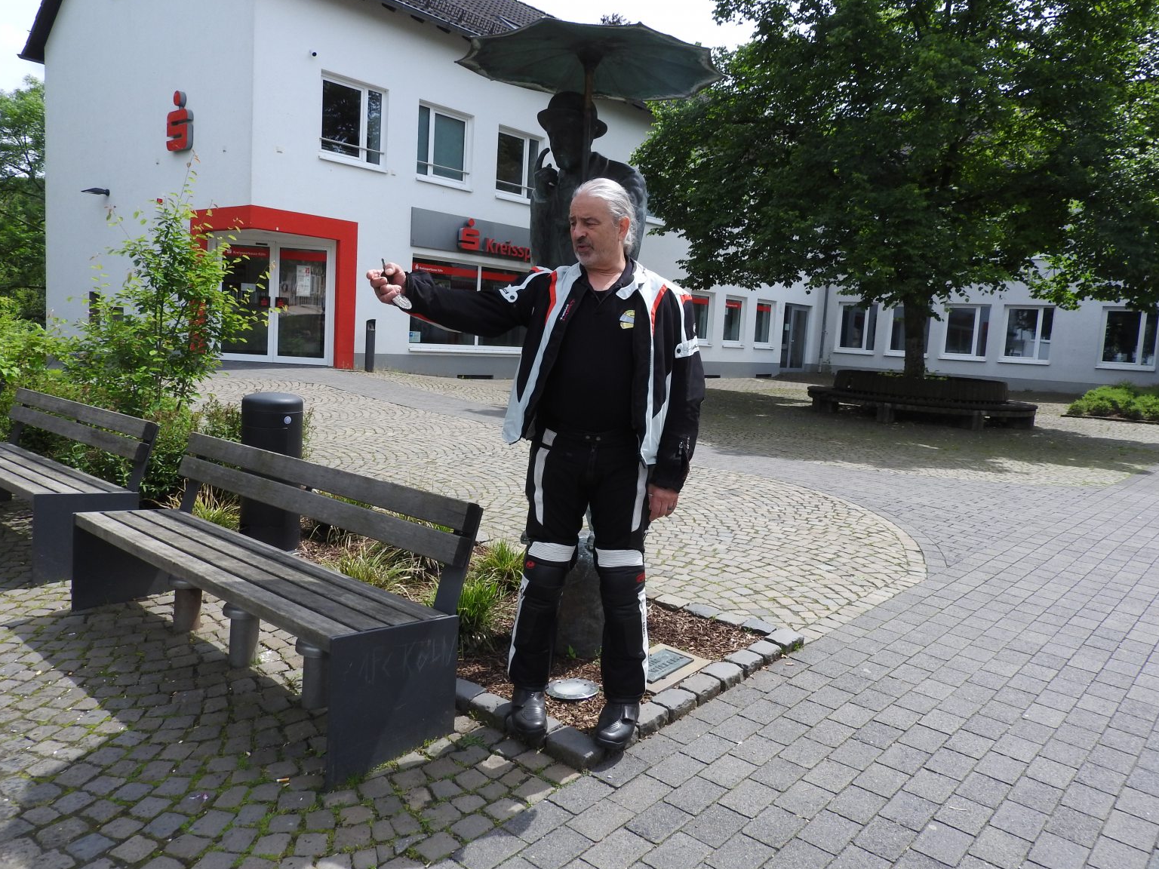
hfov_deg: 69.4
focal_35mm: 25
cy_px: 420
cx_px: 563
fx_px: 837
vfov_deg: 54.9
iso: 100
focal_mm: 4.3
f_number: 3.3
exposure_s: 1/800
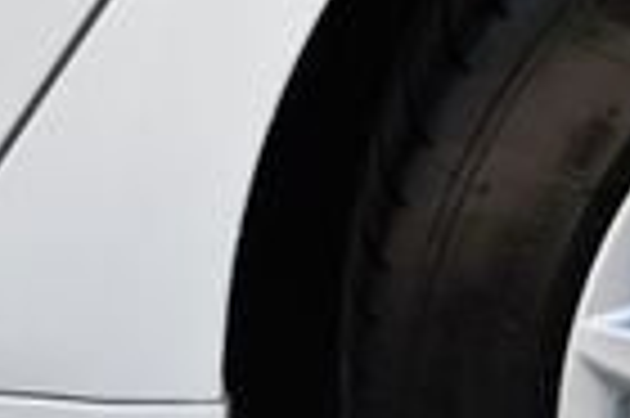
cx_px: 1112
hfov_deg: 11.6
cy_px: 306
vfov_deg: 8.3
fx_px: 2884
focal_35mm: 165
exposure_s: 1/250
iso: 250
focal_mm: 18
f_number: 5.6
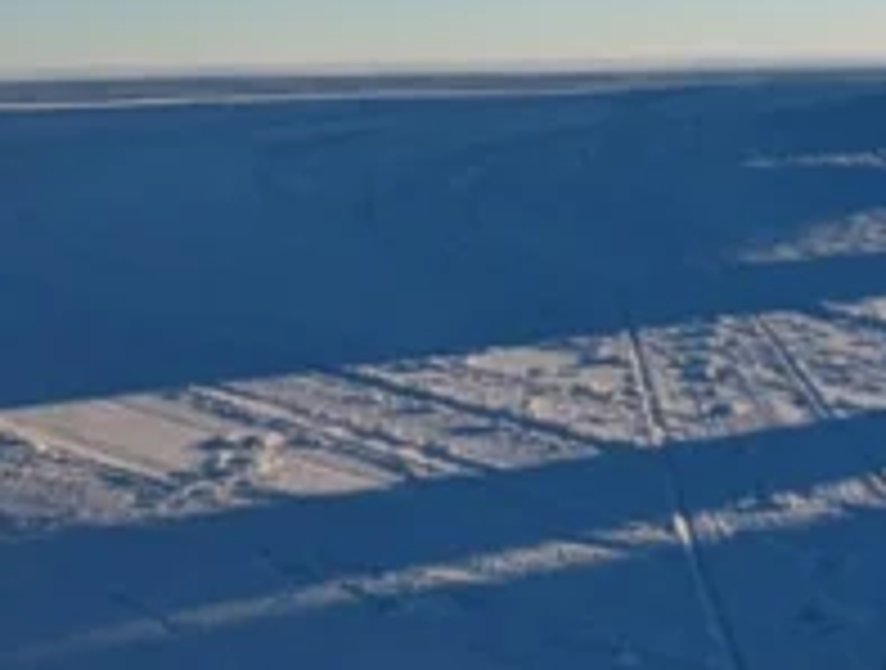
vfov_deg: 16.7
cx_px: 1223
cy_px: -241
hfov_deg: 20.9
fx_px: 2131
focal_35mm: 83
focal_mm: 2.35
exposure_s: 1/4149
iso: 46
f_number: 2.2
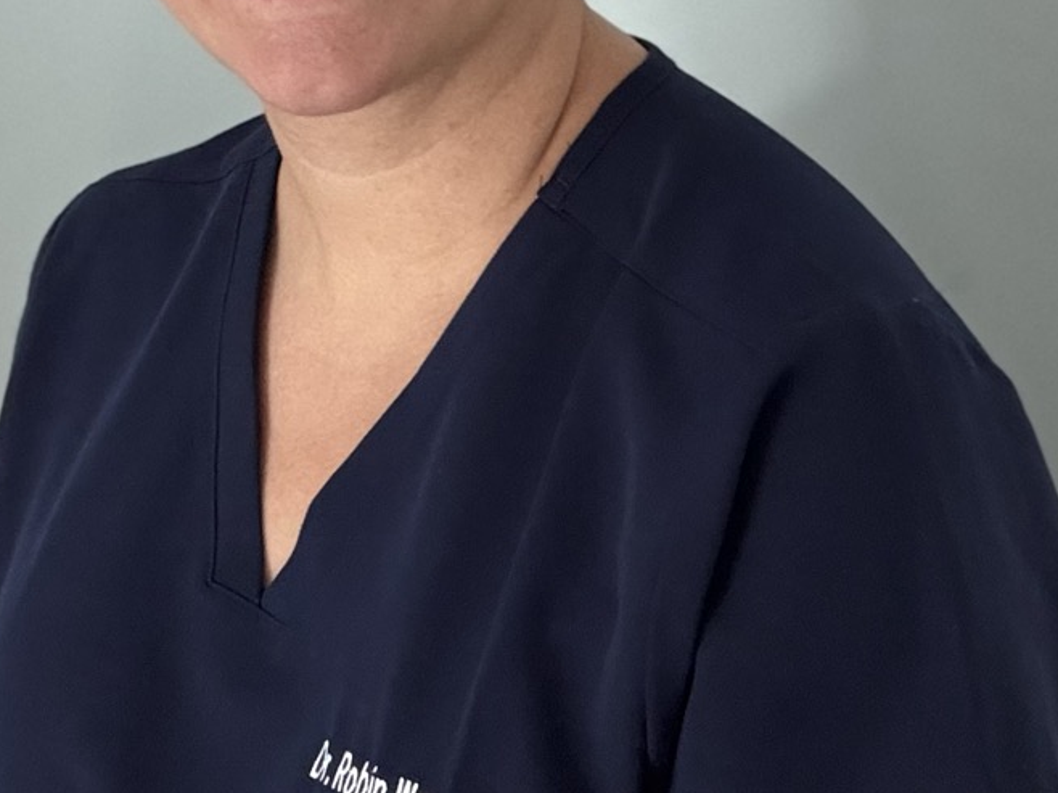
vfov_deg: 20.0
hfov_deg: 26.7
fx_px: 2230
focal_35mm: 73
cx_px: 503
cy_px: 219
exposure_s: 1/30
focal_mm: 2.69
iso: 400
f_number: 1.9
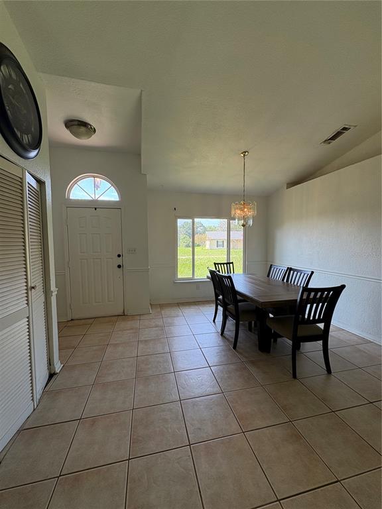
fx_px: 206
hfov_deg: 85.7
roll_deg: +0.1
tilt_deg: -0.9
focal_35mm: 14
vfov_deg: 102.1
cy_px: 254
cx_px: 191
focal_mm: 2.22
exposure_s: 1/131
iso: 64
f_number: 2.2
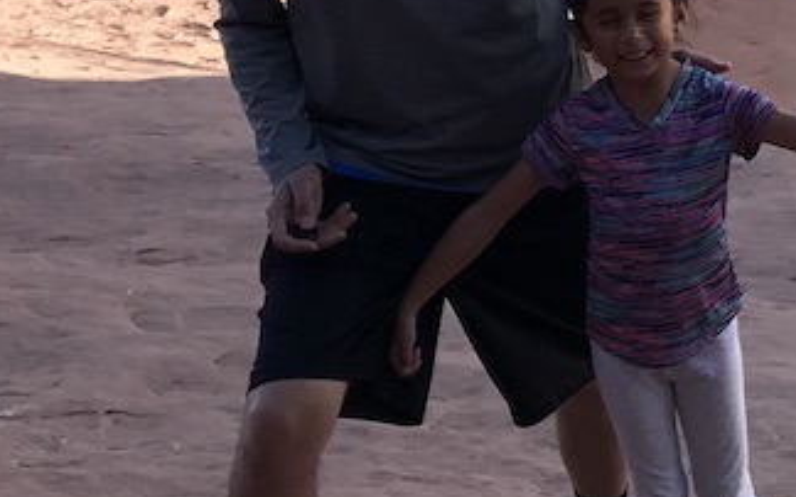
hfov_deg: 18.1
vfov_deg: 11.4
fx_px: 2385
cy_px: -268
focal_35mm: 110
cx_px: 934
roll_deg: +7.0
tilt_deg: -15.7
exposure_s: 1/602
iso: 20
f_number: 1.8
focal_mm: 3.99
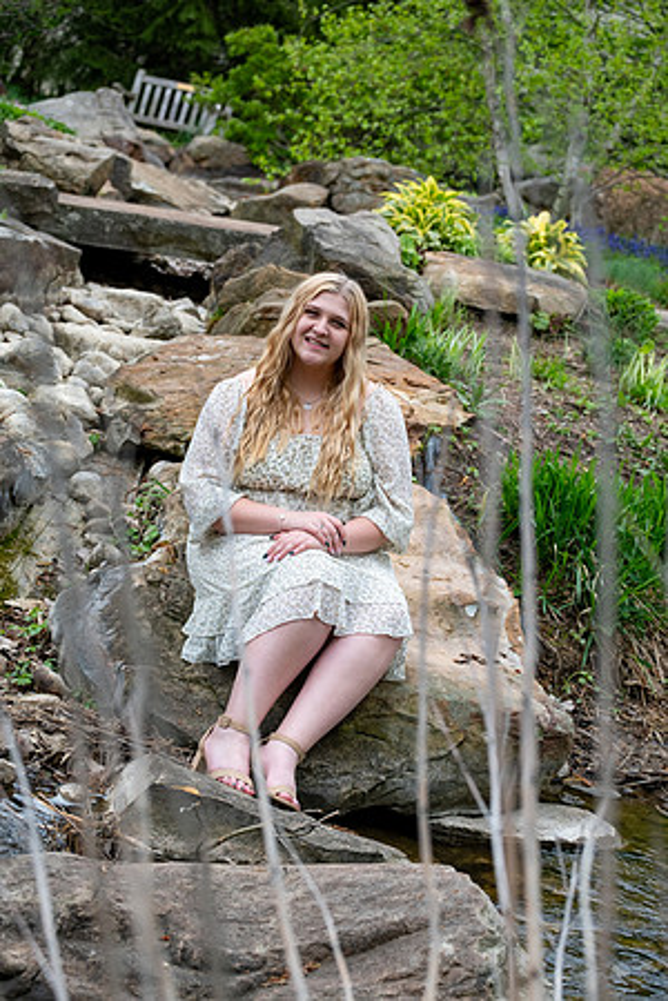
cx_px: 334
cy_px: 500
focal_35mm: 75
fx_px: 2087
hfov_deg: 18.2
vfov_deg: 27.0
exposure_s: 1/320
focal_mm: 50
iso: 250
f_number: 4
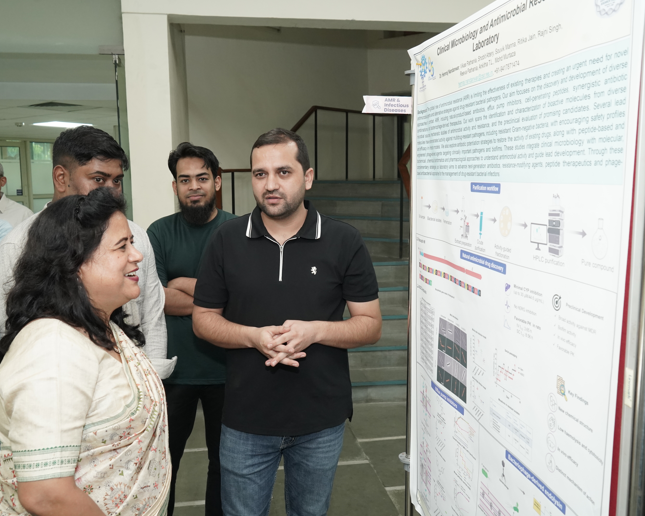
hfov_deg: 54.2
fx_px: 630
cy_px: 257
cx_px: 305
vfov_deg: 44.5
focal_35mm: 33
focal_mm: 29
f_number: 7.1
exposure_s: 1/125
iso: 3200
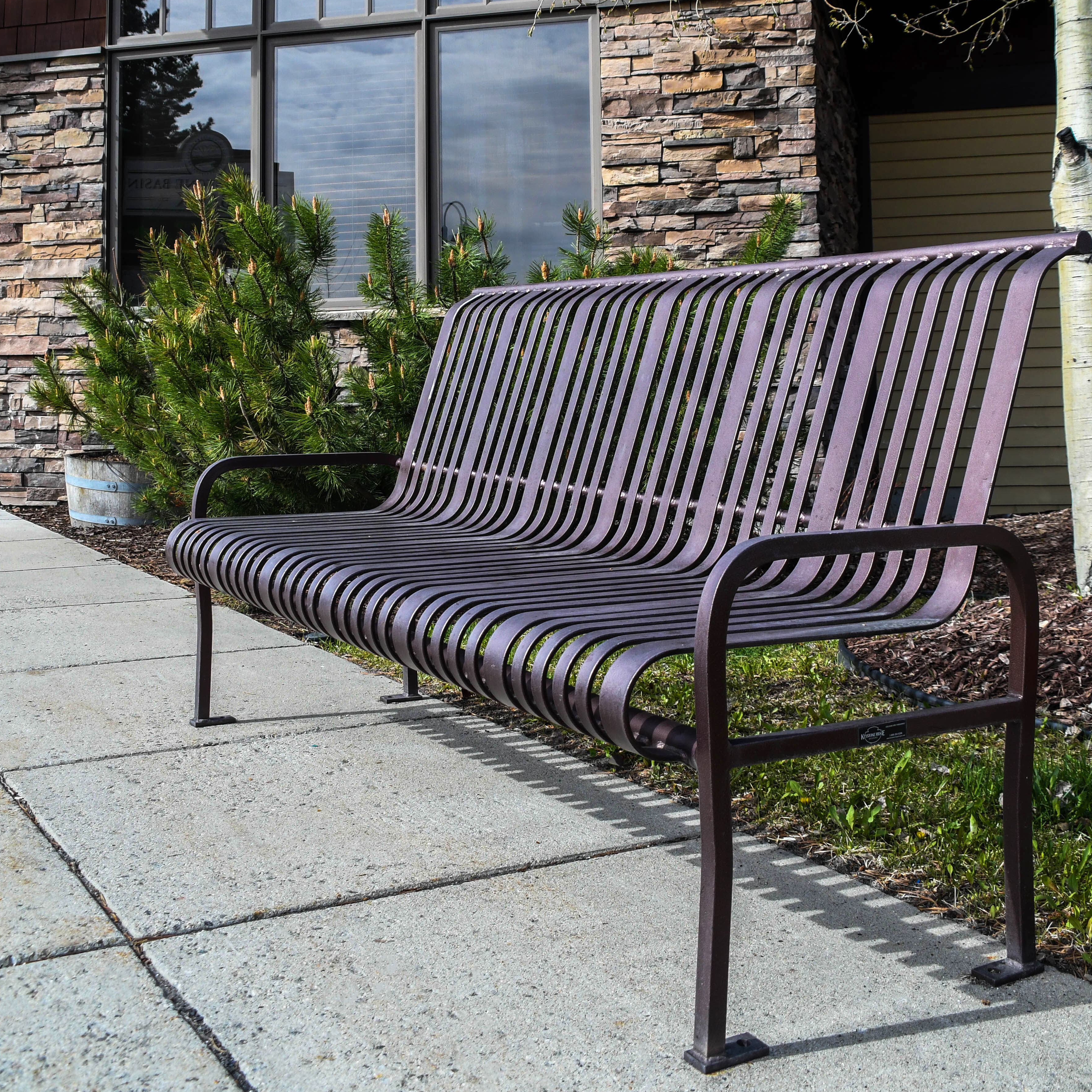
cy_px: 316
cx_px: 567
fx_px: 1570
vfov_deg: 37.7
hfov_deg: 38.3
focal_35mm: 44
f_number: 7.1
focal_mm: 22
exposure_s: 1/800
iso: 500
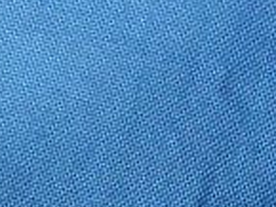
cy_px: 289
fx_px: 2681
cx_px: 520
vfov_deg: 4.4
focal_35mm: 336
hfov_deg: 5.8
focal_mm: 10.9
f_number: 4.5
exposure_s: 1/80
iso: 400
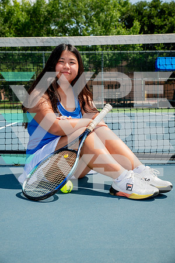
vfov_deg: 35.6
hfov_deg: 24.2
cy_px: 132
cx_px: 88
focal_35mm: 56
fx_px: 408
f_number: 7.1
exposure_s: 1/400
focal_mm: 56
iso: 125
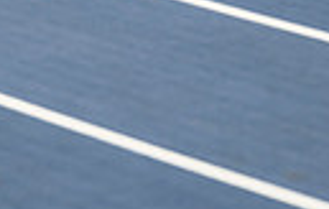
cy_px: 7
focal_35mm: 319
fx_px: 2874
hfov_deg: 6.3
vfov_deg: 4.2
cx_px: -352
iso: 200
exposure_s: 1/400
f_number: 4
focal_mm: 70
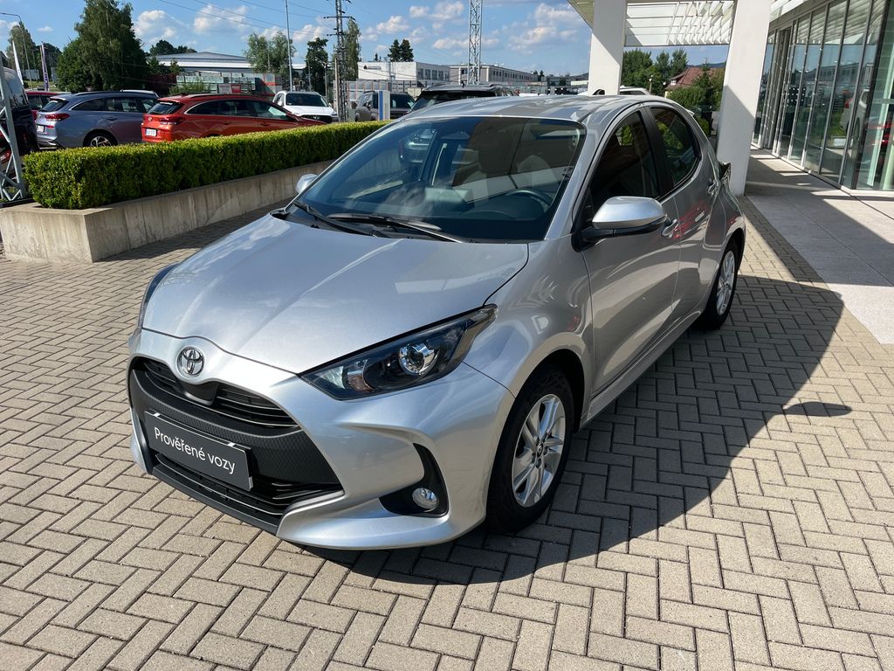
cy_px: 336
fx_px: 671
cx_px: 447
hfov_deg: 67.3
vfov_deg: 53.1
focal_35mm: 26
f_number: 1.6
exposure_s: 1/3311
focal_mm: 5.1
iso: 50
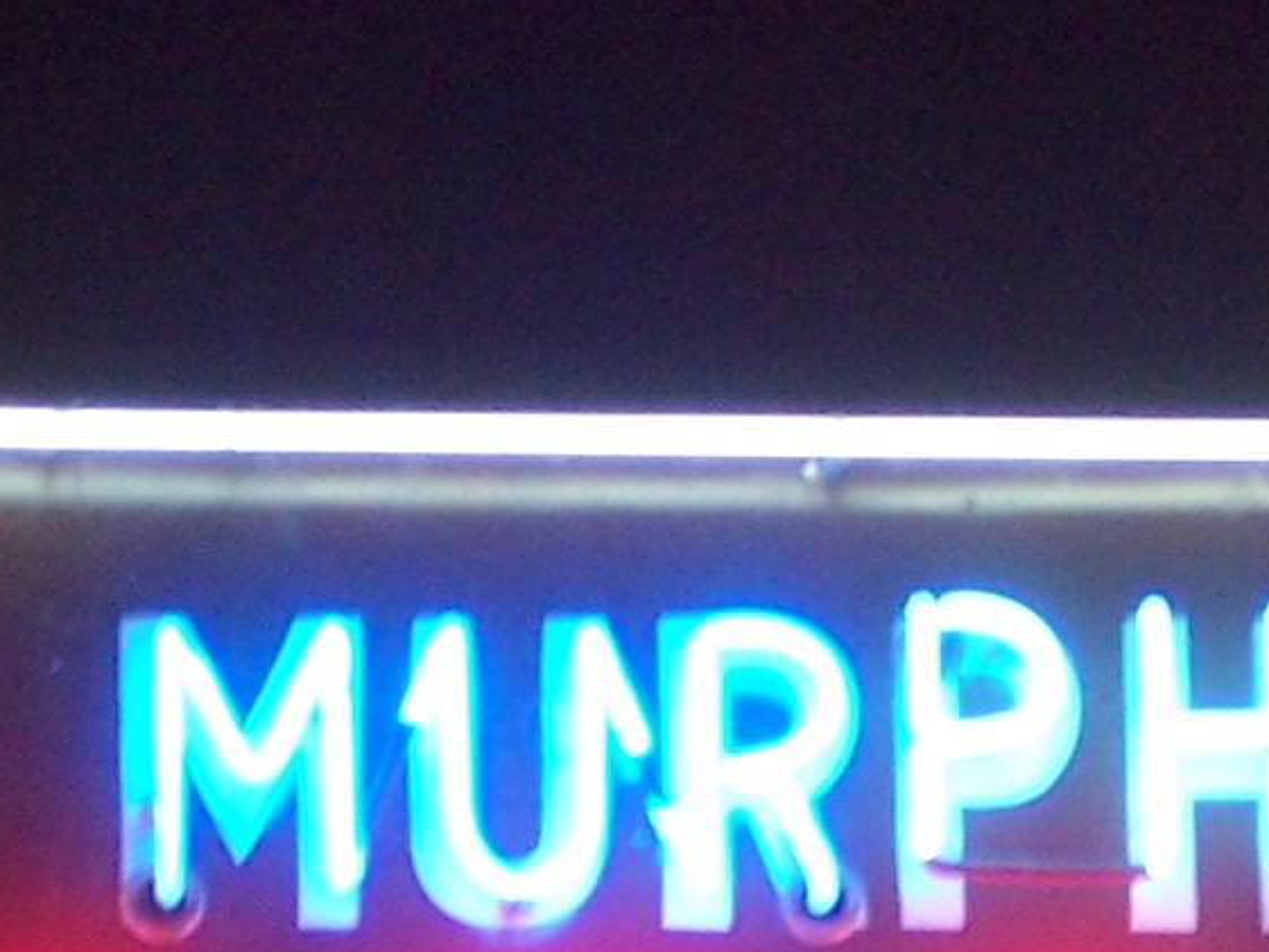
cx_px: 1104
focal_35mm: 374
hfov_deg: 5.3
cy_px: 1626
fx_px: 13714
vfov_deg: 3.9
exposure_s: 1/8
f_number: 4.1
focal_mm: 13.5
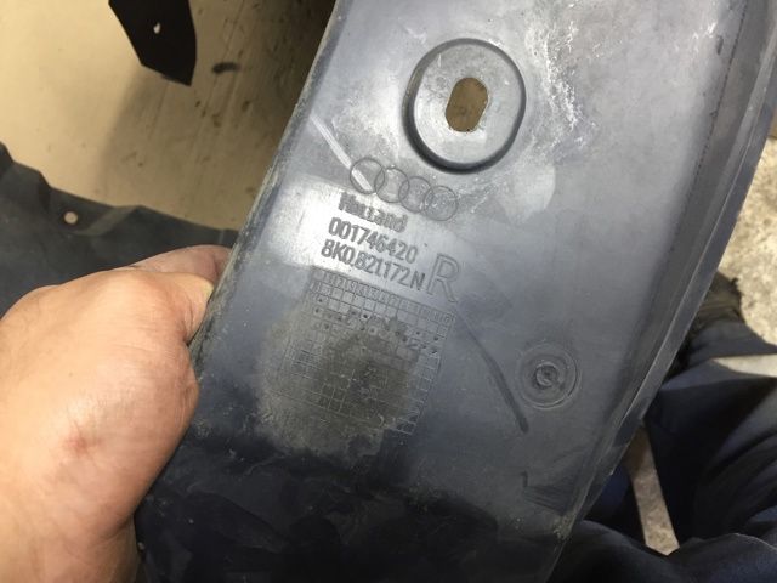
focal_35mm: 29
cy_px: 292
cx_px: 388
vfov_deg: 48.2
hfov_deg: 61.7
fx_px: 651
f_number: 2.2
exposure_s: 1/33
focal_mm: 4.15
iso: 125
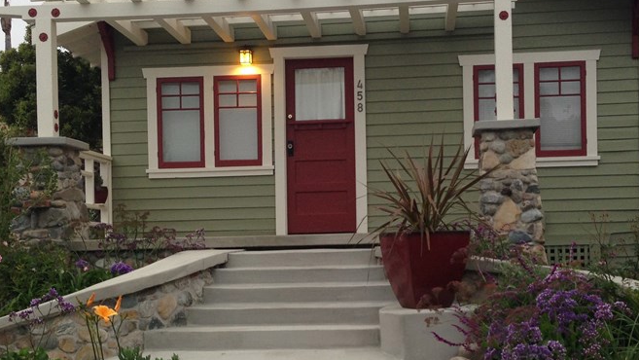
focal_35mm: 56
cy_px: 237
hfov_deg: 37.2
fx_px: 949
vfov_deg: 21.4
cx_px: 338
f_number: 2.4
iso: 64
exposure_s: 1/60
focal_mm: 4.13
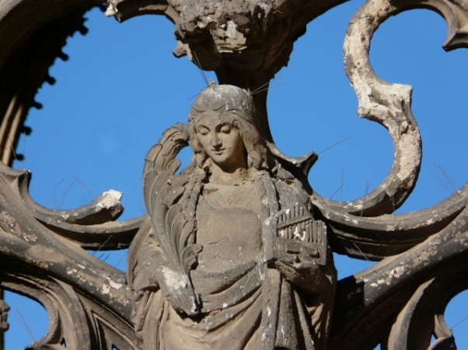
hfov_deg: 3.9
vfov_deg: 2.9
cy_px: 175
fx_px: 6811
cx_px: 234
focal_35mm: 504
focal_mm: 82.8
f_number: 6.3
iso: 100
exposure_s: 1/500
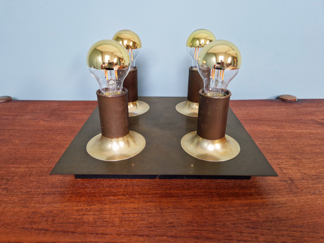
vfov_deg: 58.9
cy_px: 122
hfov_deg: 73.9
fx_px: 215
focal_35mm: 23
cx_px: 162
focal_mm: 5.4
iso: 640
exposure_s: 1/50
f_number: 1.8
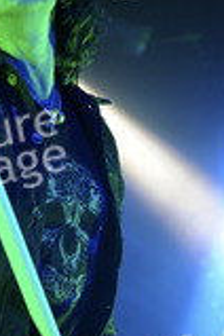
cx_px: 20
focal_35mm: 156
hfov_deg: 8.8
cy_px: 266
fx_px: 1456
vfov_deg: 13.1
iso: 1600
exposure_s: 1/160
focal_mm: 62
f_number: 4.5
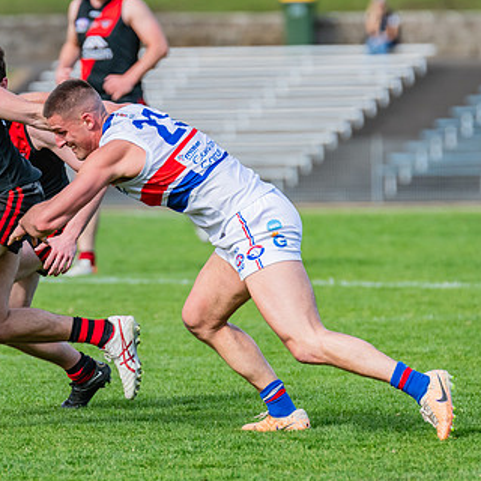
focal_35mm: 697
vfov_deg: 2.5
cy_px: 189
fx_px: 10957
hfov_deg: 2.5
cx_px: 49
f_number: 6.3
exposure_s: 1/1600
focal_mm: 420
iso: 800
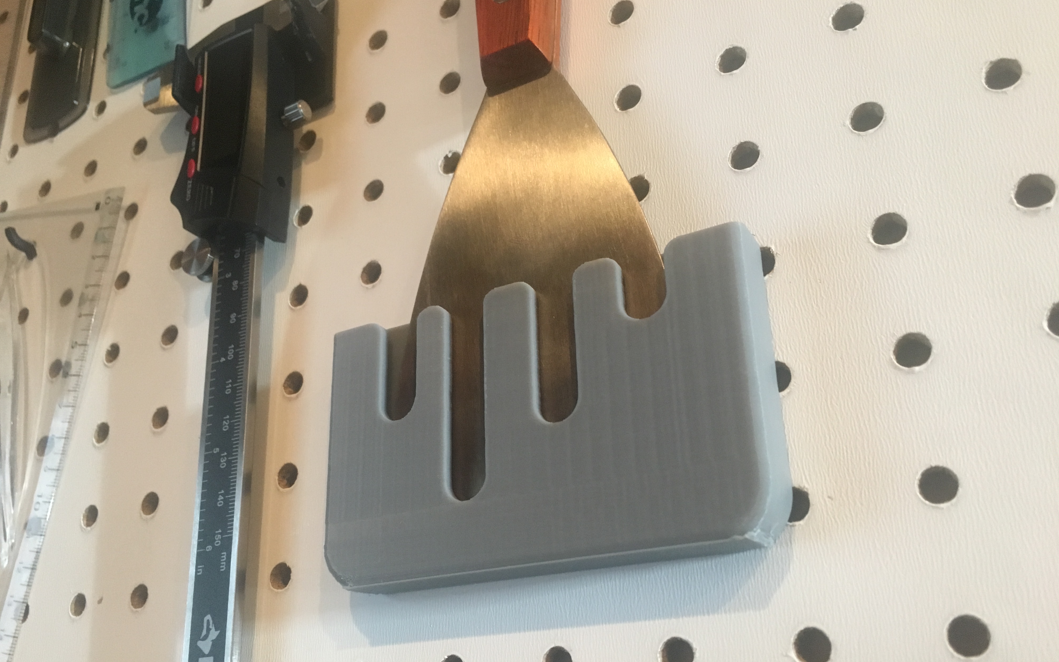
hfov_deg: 61.2
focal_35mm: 31
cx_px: 533
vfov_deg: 40.5
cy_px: 370
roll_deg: +2.8
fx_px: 895
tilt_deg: +20.1
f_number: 2.2
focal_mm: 4.15
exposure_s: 1/20
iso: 200
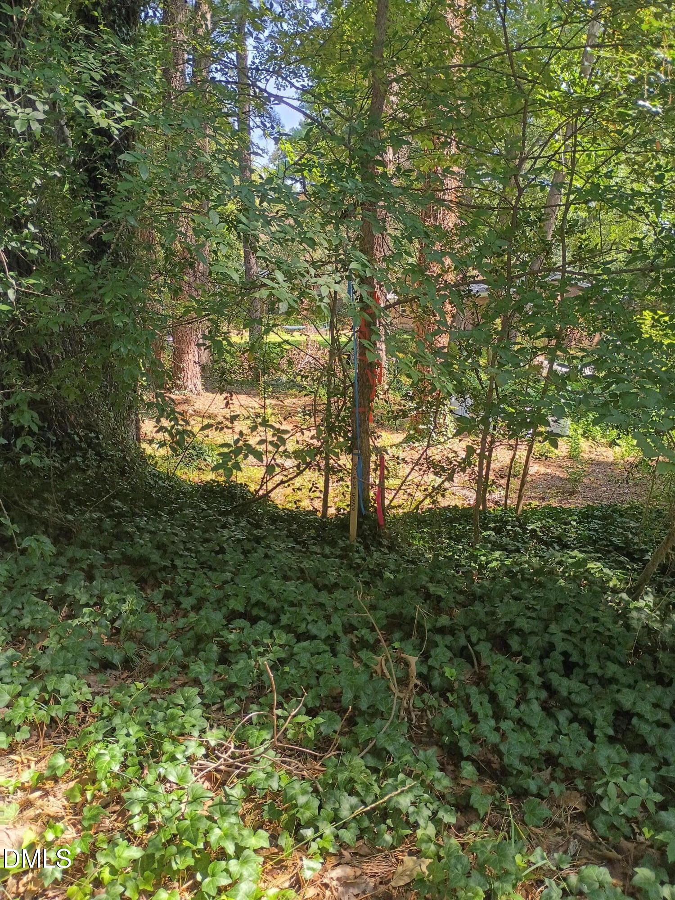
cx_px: 338
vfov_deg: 61.7
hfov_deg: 48.2
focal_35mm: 29
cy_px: 450
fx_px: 754
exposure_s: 1/120
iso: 135
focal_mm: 4.27
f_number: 1.8
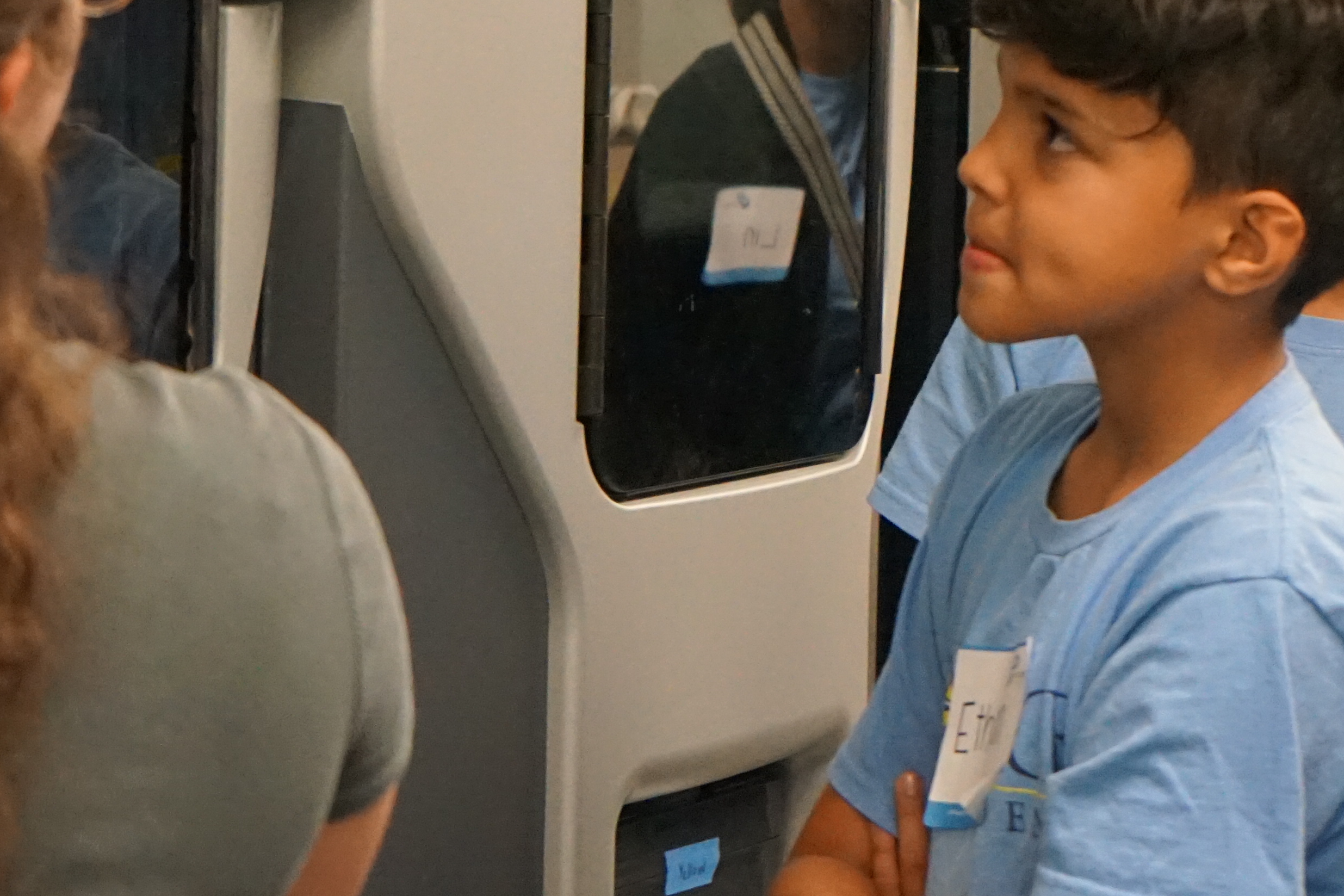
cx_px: 746
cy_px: 302
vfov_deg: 8.1
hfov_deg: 12.1
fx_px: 6346
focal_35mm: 170
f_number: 5.6
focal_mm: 70
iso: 6400
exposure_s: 1/160
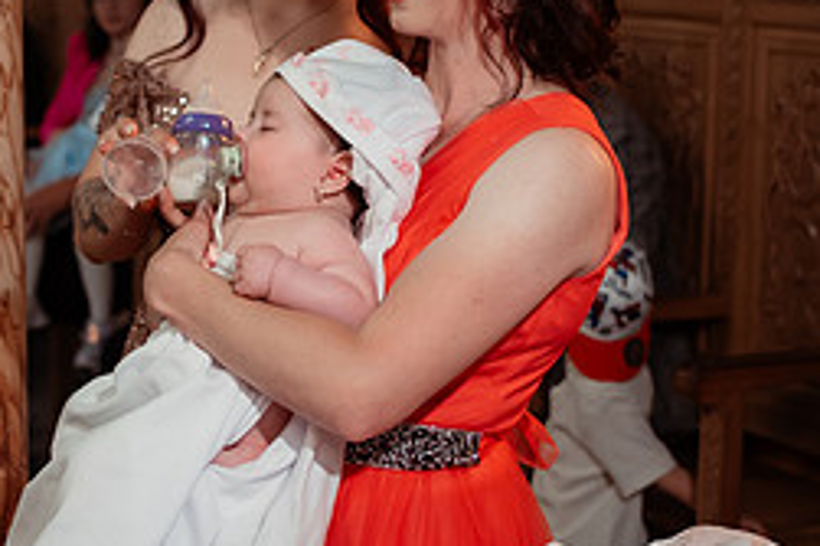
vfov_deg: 14.1
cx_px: 334
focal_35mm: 97
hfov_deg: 21.0
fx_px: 2208
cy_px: 160
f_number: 2.8
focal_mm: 35
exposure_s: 1/250
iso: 1600
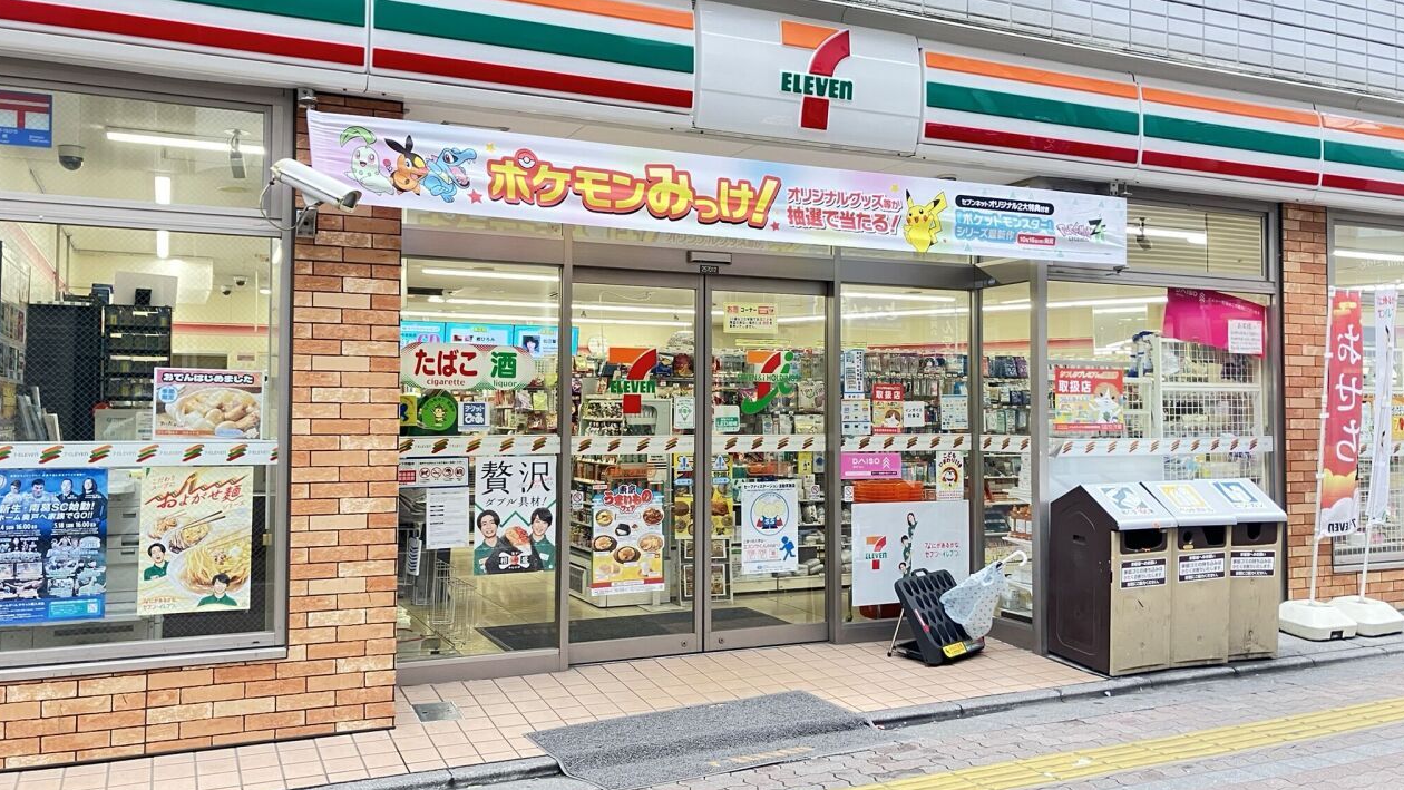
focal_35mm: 31
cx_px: 705
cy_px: 373
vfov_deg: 37.8
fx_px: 1154
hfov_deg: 62.6
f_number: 1.8
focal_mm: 3.99
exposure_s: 1/50
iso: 100
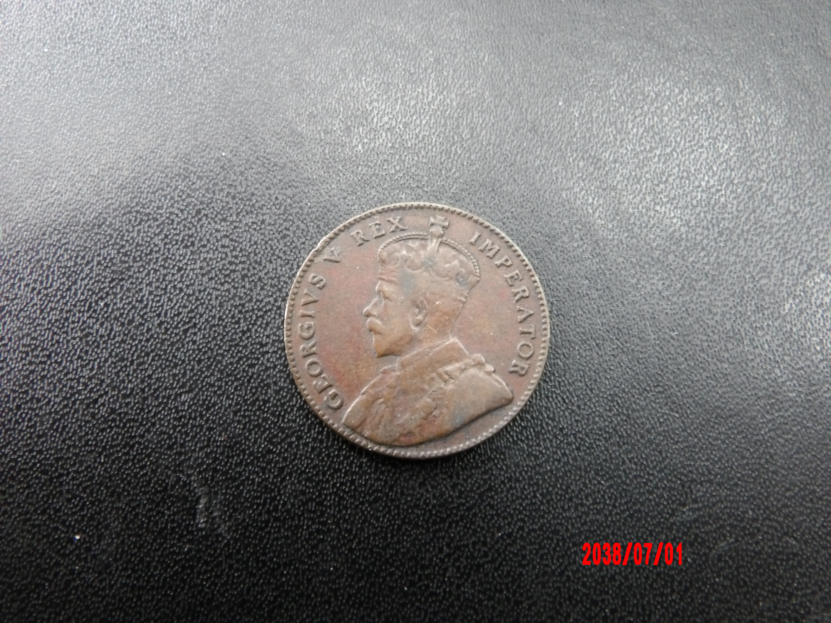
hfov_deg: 54.0
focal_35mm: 34
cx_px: 416
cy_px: 312
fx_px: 816
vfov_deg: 41.8
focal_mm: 6.2
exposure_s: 1/15
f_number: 4.5
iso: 333
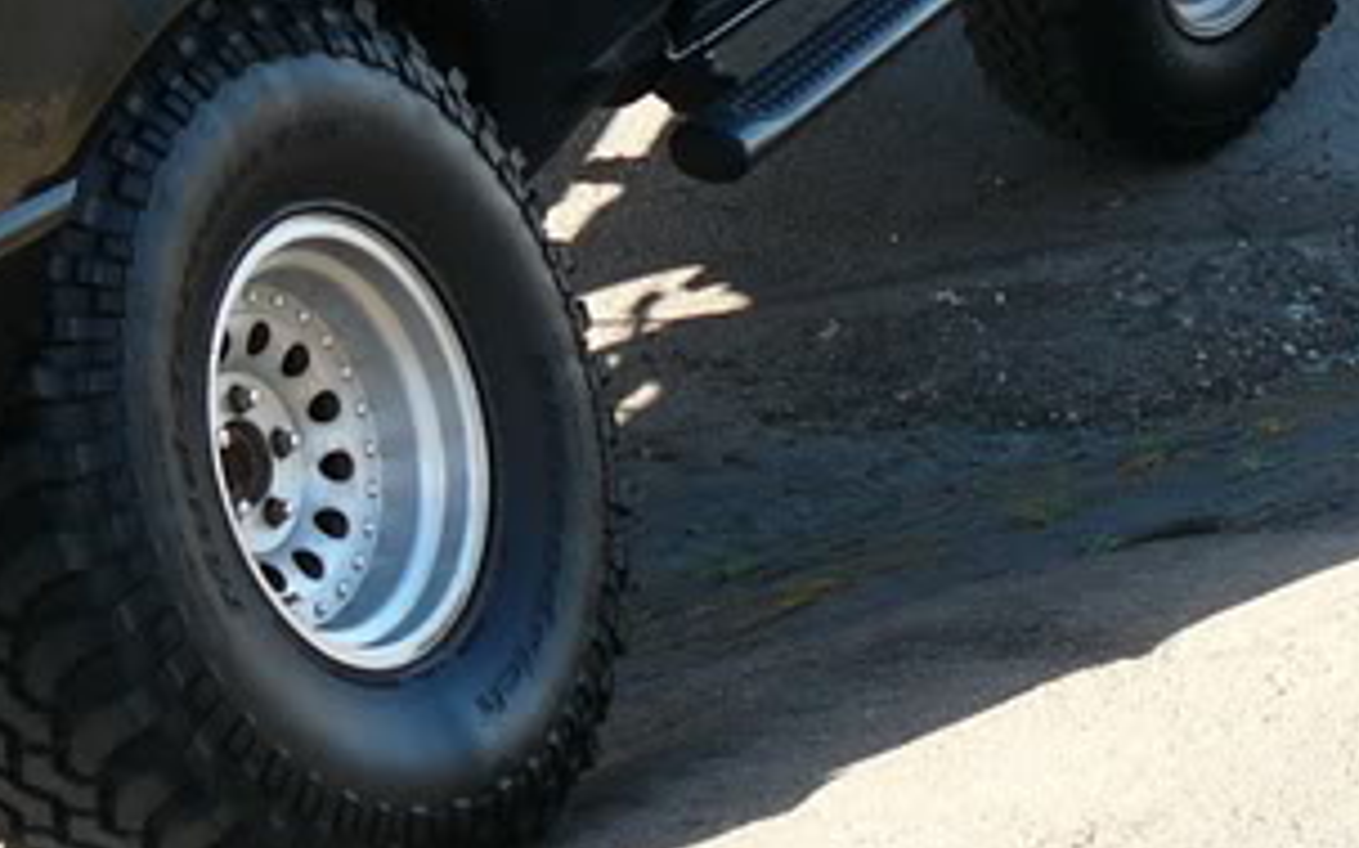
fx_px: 3628
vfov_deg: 13.3
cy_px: 157
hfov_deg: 21.2
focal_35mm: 98
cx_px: 686
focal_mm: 5.2
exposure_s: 1/200
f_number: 2.8
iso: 80
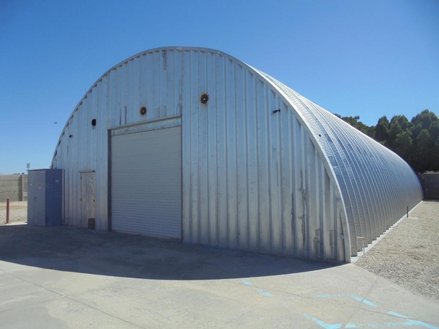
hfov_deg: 67.3
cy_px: 164
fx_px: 330
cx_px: 220
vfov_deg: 53.1
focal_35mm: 26
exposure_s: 1/1000
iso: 100
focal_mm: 4.6
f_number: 3.5
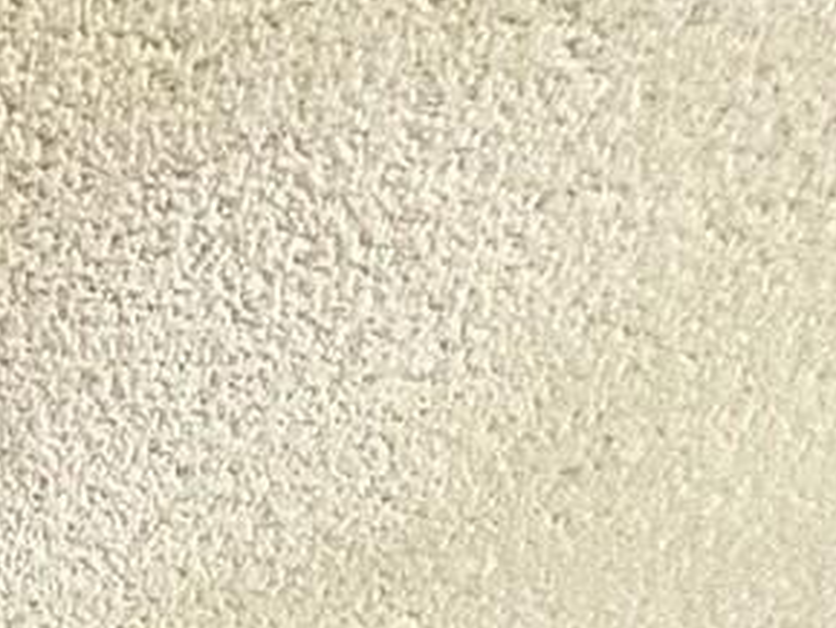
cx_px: -1030
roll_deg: +1.8
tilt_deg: -2.2
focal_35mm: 92
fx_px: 2223
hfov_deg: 15.2
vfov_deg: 10.0
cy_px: 2072
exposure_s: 1/60
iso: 200
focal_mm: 1.57
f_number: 1.8
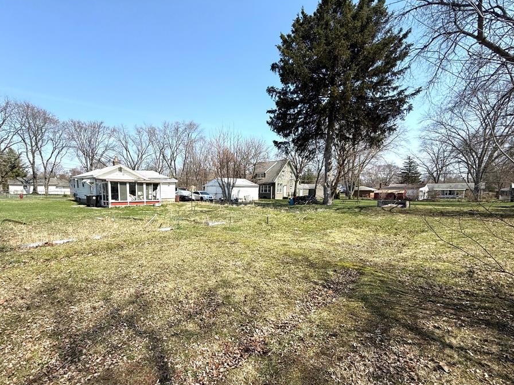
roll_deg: -0.1
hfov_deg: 94.4
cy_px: 214
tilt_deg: -4.8
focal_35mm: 16
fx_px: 238
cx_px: 243
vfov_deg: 77.8
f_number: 2.2
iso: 50
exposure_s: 1/1745
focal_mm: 2.22
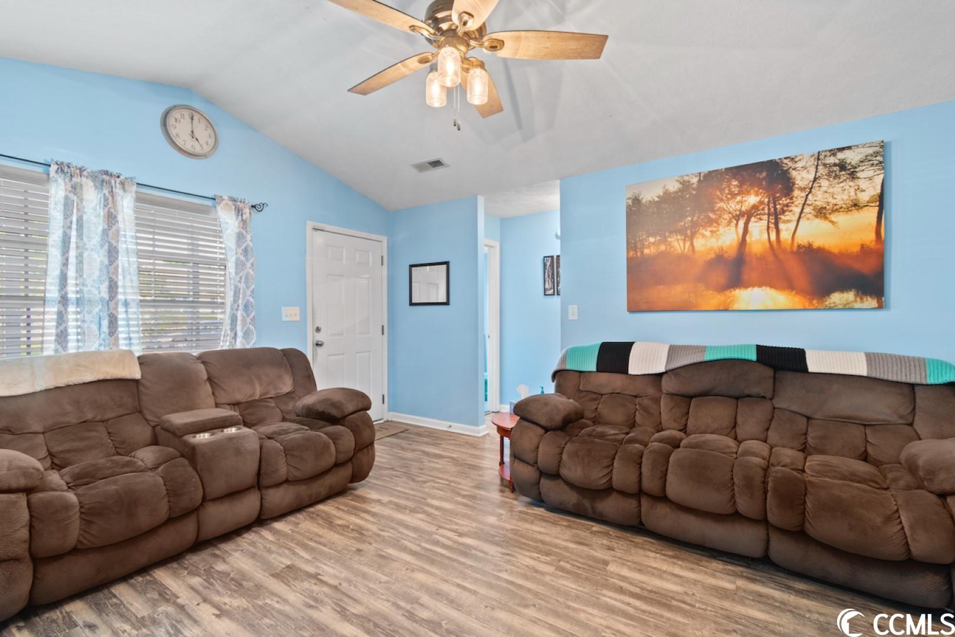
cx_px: 478
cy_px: 318
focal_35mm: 15
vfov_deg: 77.3
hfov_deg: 100.4
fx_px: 398
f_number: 4.5
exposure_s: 3
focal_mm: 10
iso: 100
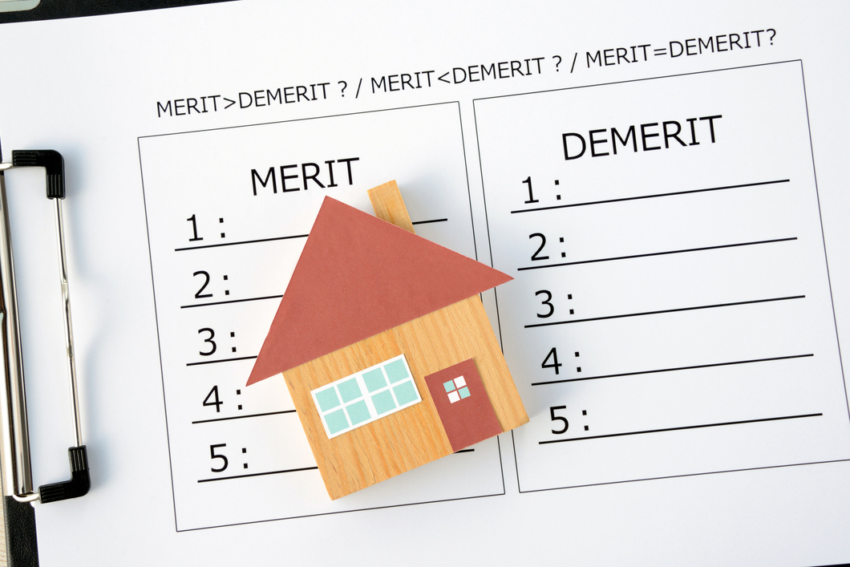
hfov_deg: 32.4
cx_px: 425
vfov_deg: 21.9
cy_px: 284
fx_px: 1464
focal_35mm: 62
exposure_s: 1/125
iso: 500
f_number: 11
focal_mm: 62
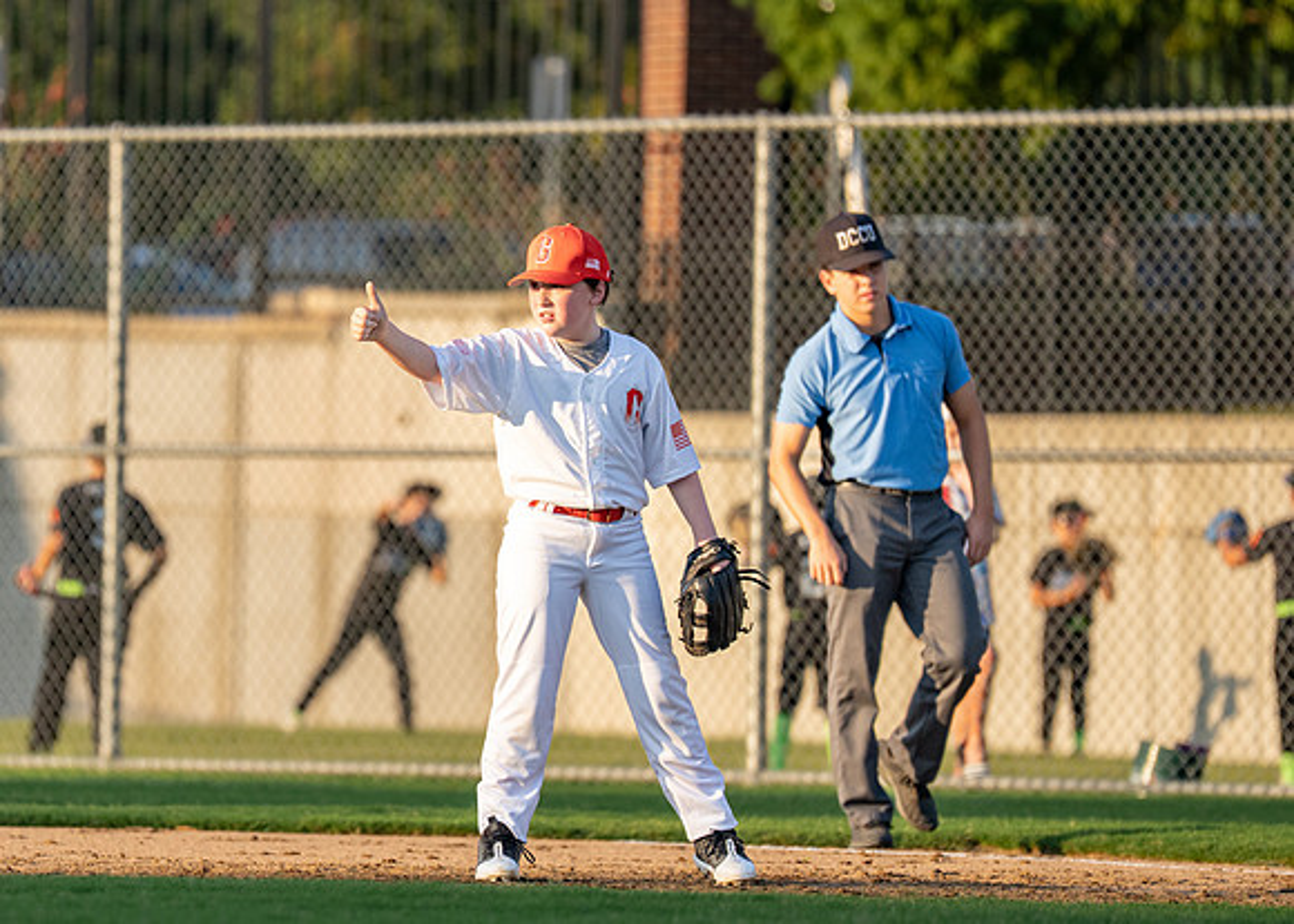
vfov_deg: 3.7
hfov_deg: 5.1
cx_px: 360
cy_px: 472
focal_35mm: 392
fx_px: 14396
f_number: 2.8
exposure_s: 1/3200
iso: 500
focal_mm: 200
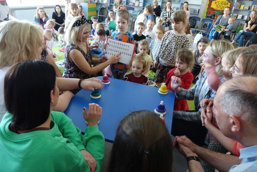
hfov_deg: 73.7
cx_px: 128
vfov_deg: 53.2
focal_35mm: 24
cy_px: 86
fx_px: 171
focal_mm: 8.8
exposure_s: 1/30
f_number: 2.8
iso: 320
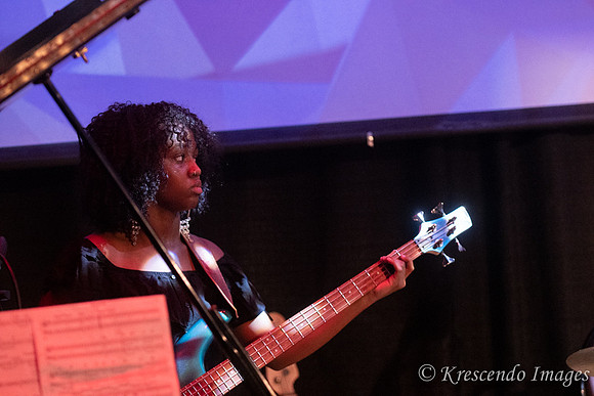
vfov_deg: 7.9
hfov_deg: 11.8
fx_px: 2872
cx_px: 297
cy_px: 198
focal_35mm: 174
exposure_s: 1/200
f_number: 2.8
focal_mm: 116
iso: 6400
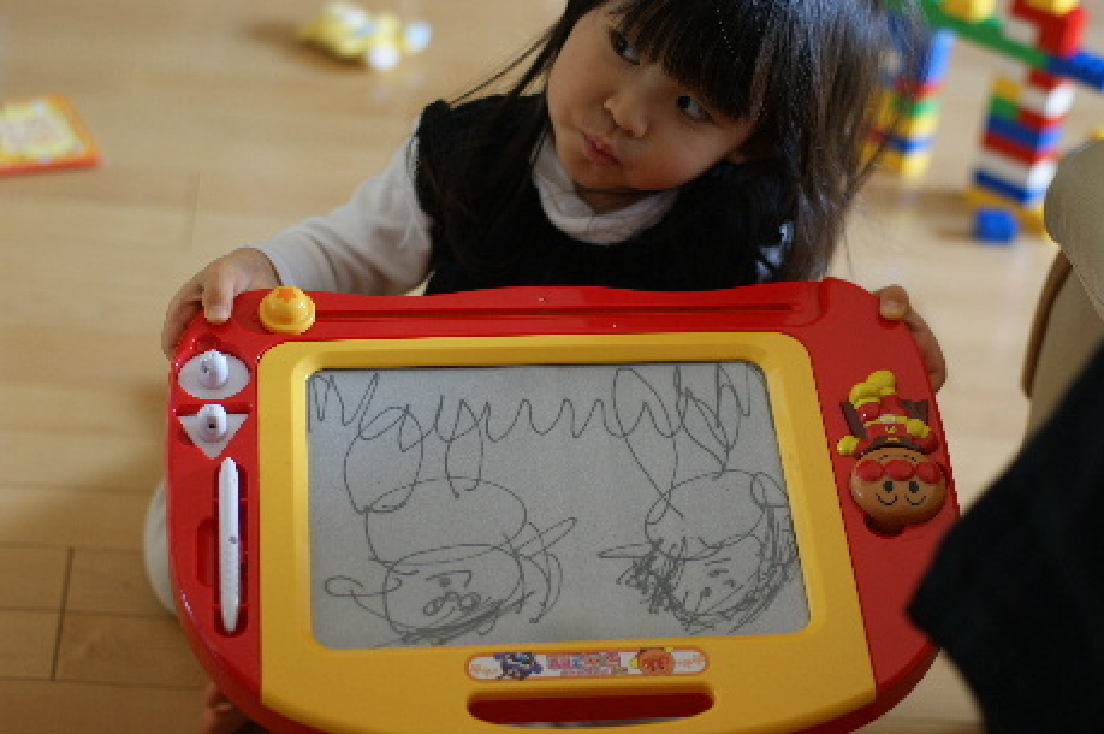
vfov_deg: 18.1
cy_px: 367
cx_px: 552
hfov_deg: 27.0
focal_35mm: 75
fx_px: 2298
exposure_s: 1/100
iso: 100
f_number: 2
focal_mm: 50
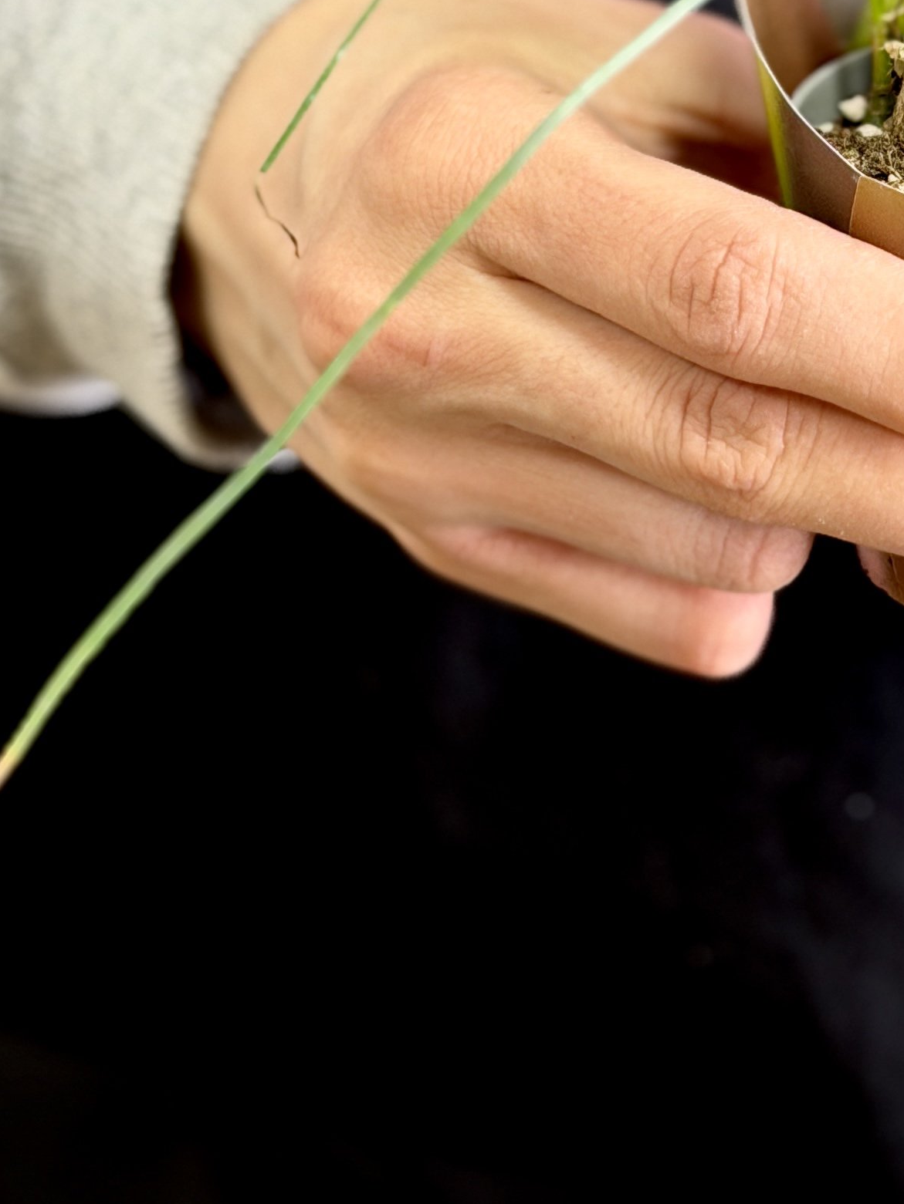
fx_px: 4317
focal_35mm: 124
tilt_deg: -17.8
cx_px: 1029
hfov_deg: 11.7
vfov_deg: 15.3
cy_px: -243
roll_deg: +0.2
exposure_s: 1/60
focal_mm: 6.76
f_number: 1.78
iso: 100
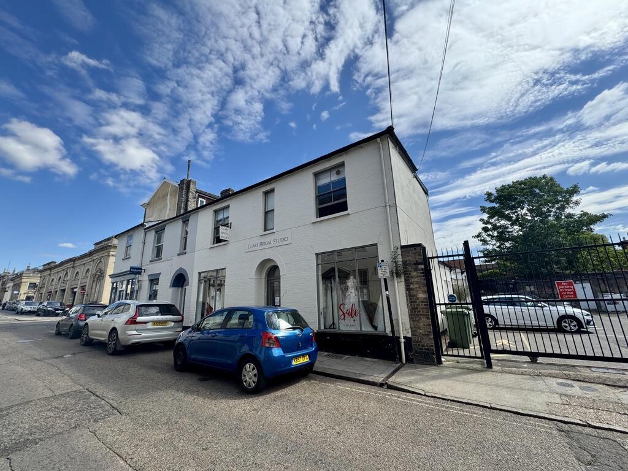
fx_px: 254
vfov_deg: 85.7
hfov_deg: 102.1
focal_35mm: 14
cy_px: 236
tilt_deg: +13.5
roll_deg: +2.6
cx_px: 314
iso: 40
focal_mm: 2.22
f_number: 2.2
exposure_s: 1/1299
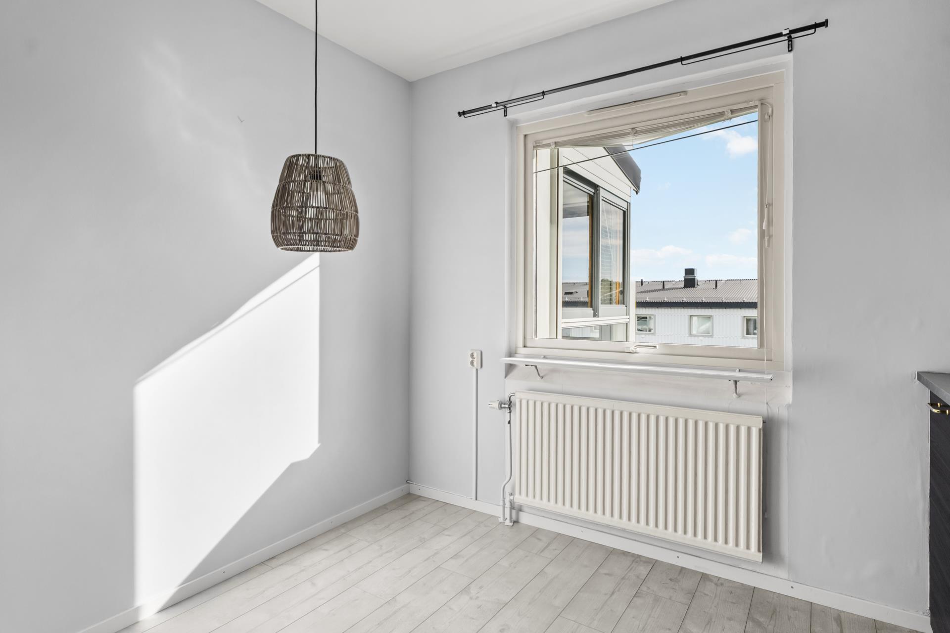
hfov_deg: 86.9
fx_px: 501
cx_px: 475
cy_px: 316
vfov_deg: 64.6
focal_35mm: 19
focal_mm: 19
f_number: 7.1
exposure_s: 1/60
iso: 800
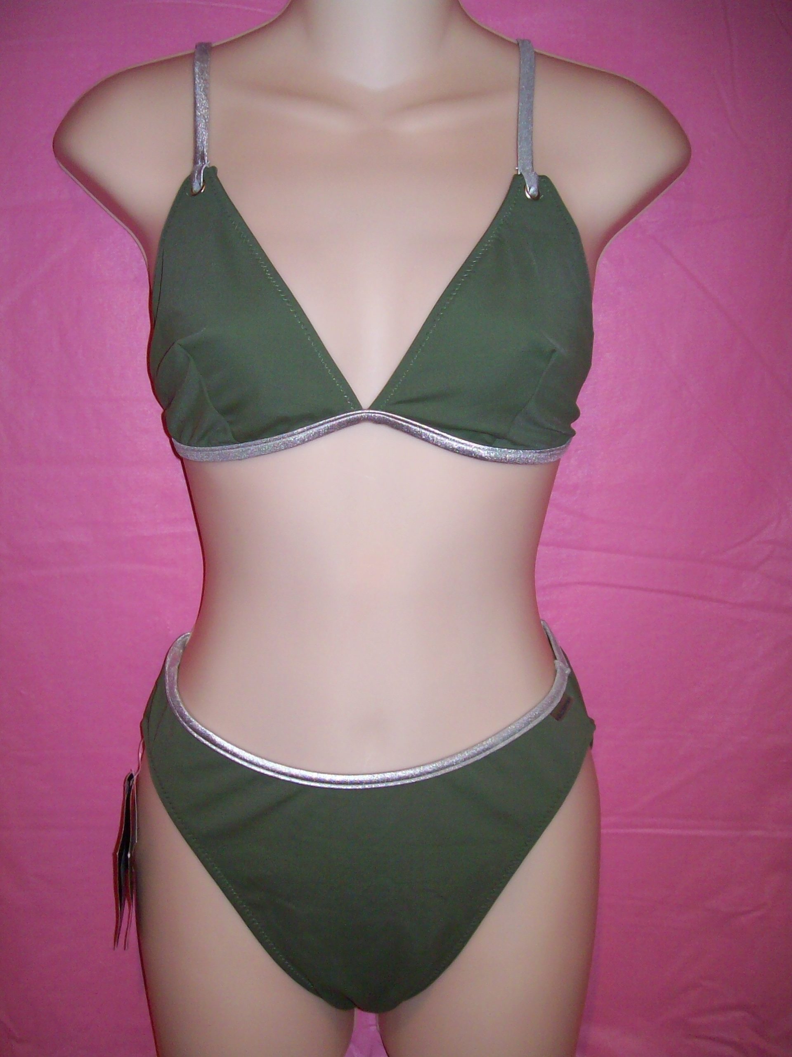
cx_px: 396
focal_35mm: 36
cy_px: 528
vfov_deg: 51.4
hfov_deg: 39.6
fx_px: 1099
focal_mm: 6
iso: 80
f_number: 2.7
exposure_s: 1/64
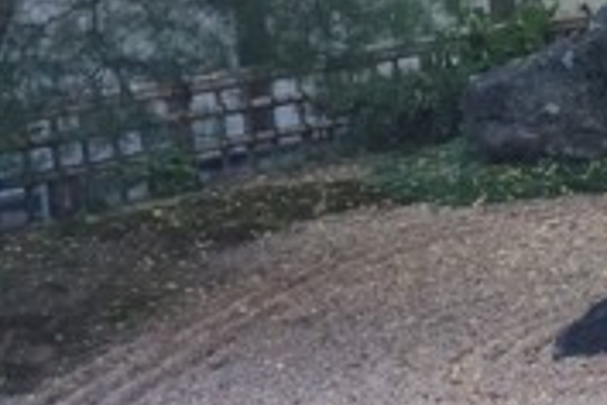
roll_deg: +1.6
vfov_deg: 10.0
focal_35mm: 136
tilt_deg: -10.0
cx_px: 1368
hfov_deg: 12.5
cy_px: 0
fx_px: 2293
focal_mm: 4.15
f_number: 2.2
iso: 64
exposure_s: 1/120
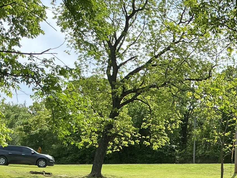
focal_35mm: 66
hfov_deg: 27.6
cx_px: 240
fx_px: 452
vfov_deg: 21.8
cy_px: 154
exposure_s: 1/804
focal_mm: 3
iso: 25
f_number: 1.8
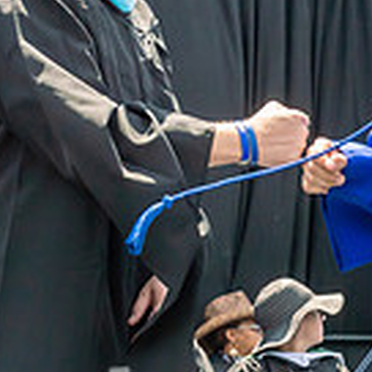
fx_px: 2043
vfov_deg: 10.4
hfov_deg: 10.2
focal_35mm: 168
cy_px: 278
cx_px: 493
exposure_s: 1/800
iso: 200
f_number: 7.1
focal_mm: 24
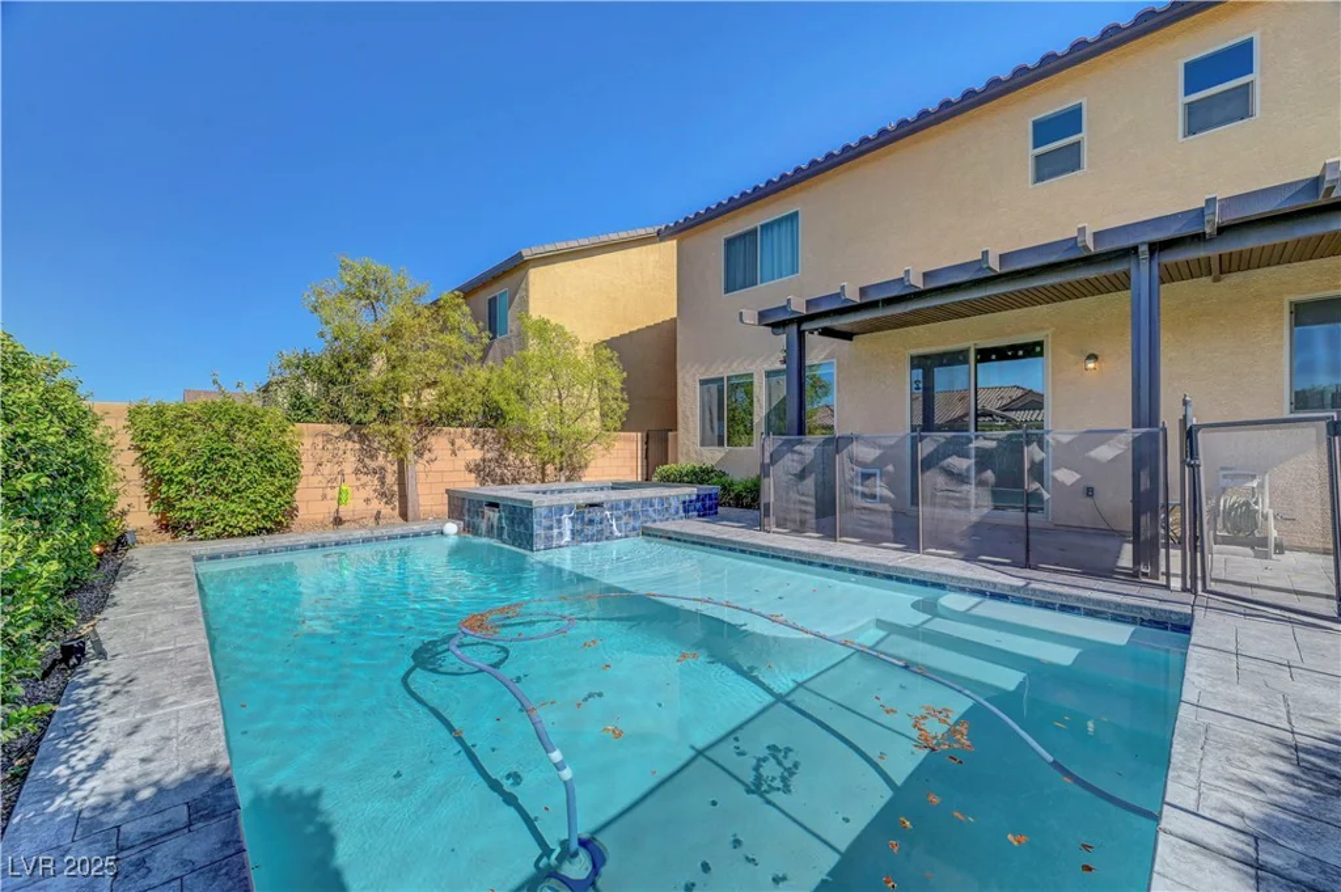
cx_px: 670
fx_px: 521
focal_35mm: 14
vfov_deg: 81.1
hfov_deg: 104.3
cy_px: 446
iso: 400
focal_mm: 14
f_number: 9
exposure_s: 1/250
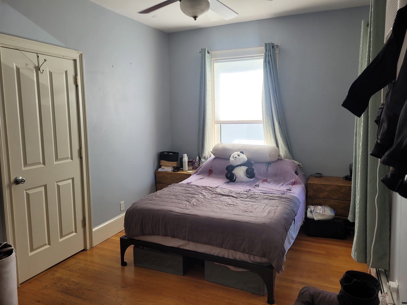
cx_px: 204
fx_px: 306
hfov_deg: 67.3
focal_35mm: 26
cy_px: 152
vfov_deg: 53.1
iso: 64
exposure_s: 1/120
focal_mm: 5.4
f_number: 1.8
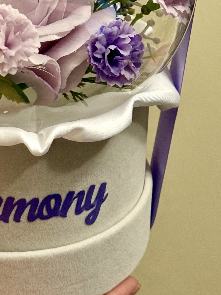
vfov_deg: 16.3
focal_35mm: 116
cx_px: 11
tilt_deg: -10.0
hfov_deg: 12.6
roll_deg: -2.1
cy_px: -53
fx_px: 987
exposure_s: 1/40
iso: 200
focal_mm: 6.76
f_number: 1.78
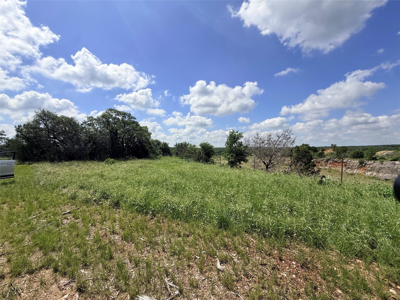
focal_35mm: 14
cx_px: 200
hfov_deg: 102.1
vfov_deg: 85.7
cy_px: 150
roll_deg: +0.2
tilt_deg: +0.3
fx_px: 162
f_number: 2.2
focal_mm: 2.22
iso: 50
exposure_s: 1/4425
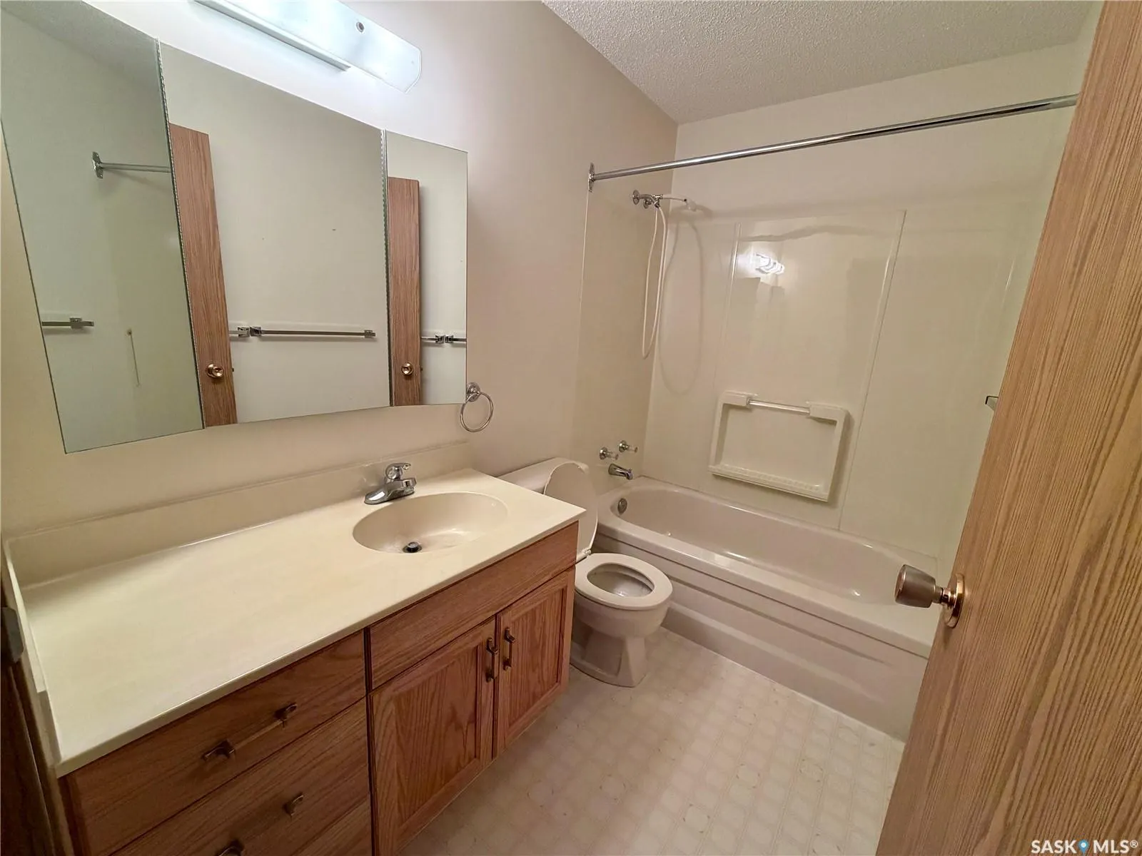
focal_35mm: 14
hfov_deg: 102.1
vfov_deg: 85.7
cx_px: 571
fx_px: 462
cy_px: 428
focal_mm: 2.22
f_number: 2.2
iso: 250
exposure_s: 1/120
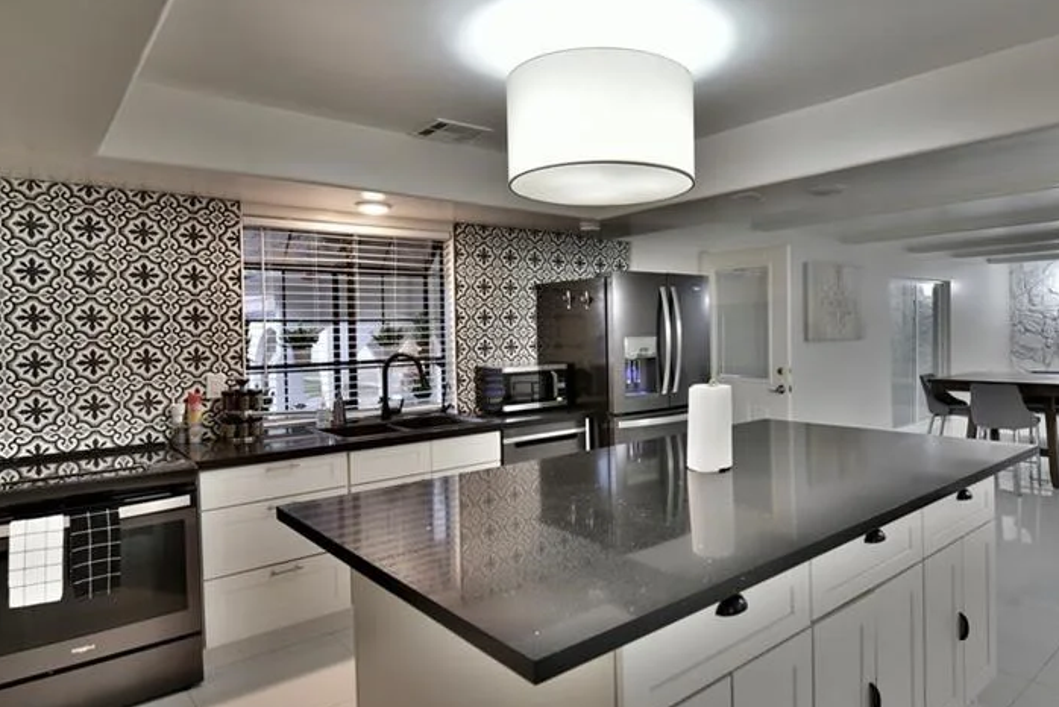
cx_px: 628
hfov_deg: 77.8
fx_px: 647
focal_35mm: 22
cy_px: 345
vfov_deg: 57.3
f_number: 2.8
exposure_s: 1/60
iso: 1250
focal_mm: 15
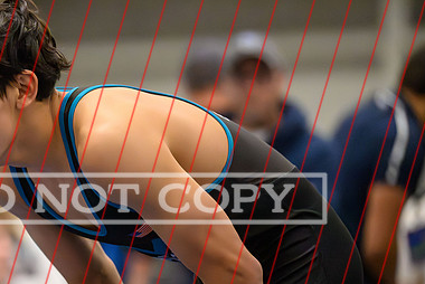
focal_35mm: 417
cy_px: 238
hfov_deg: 4.9
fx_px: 4927
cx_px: 29
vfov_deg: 3.3
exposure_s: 1/800
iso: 16000
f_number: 2.8
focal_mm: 200
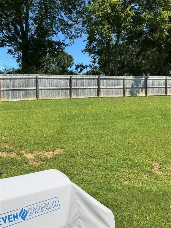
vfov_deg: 61.7
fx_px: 191
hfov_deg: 48.2
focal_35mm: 29
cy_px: 114
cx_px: 86
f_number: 1.8
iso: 25
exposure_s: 1/1675
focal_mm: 3
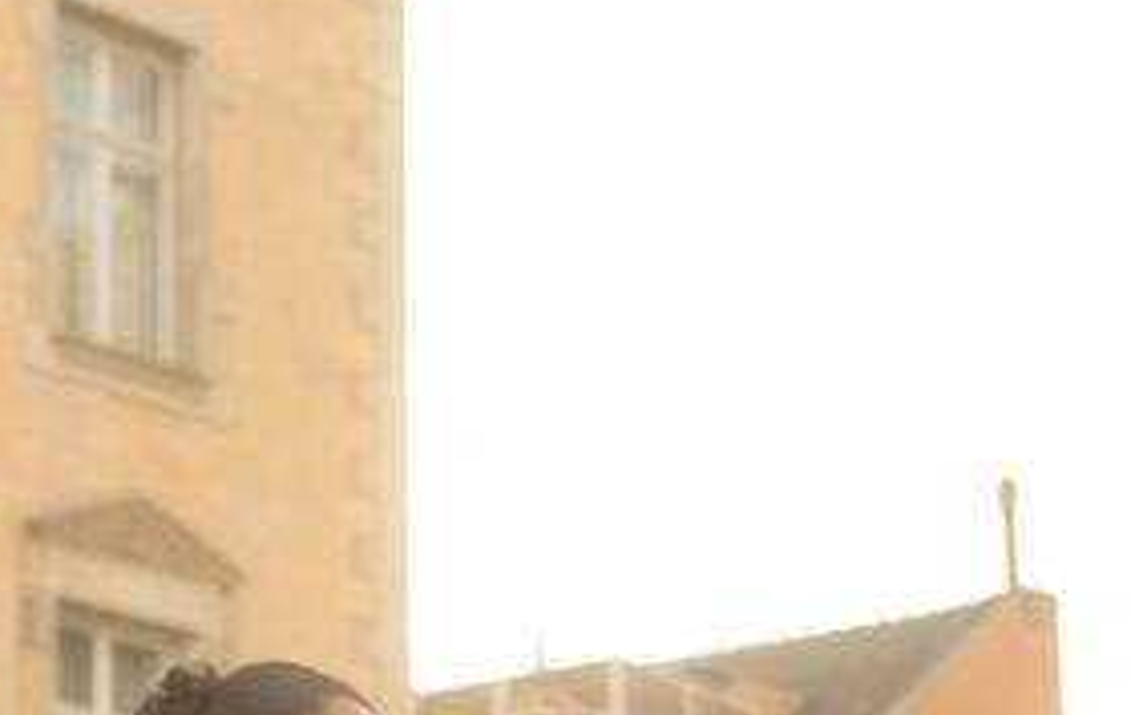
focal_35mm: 144
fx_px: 4487
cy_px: 1365
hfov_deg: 14.4
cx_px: 151
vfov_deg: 8.7
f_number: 2.1
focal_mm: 39
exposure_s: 1/500
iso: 200
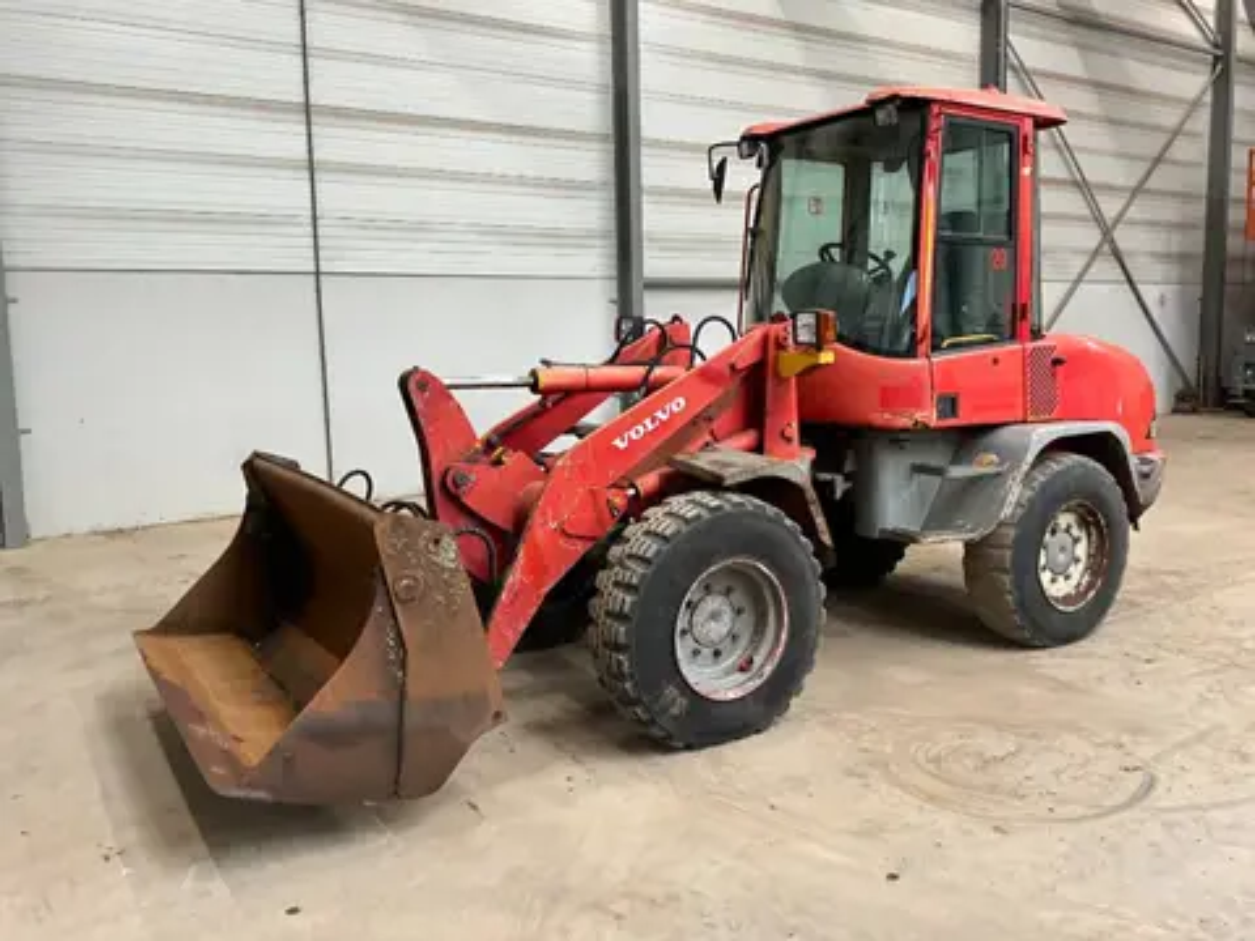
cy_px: 470
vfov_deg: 48.2
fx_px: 1051
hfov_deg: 61.7
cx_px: 628
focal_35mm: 29
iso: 125
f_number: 1.8
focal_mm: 3
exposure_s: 1/60
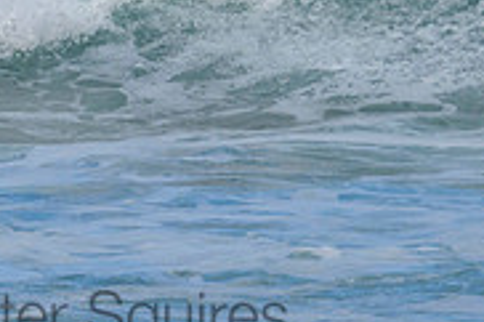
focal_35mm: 2555
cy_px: -126
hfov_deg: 0.8
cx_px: 82
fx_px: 34319
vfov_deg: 0.5
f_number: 11
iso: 1250
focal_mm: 800
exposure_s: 1/1600
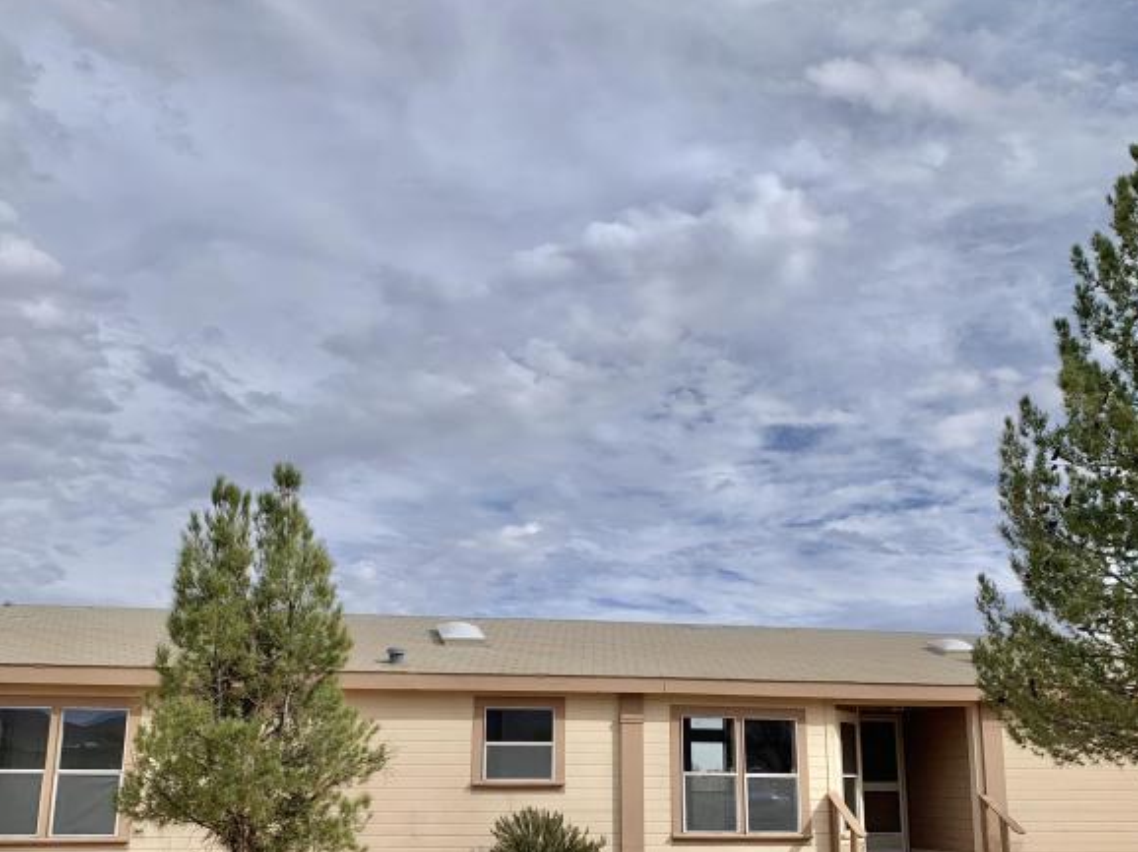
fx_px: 1183
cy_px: 510
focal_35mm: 36
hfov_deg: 51.4
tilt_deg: +14.2
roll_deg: -0.9
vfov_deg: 39.5
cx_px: 597
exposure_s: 1/4098
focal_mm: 4.25
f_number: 1.8
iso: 25
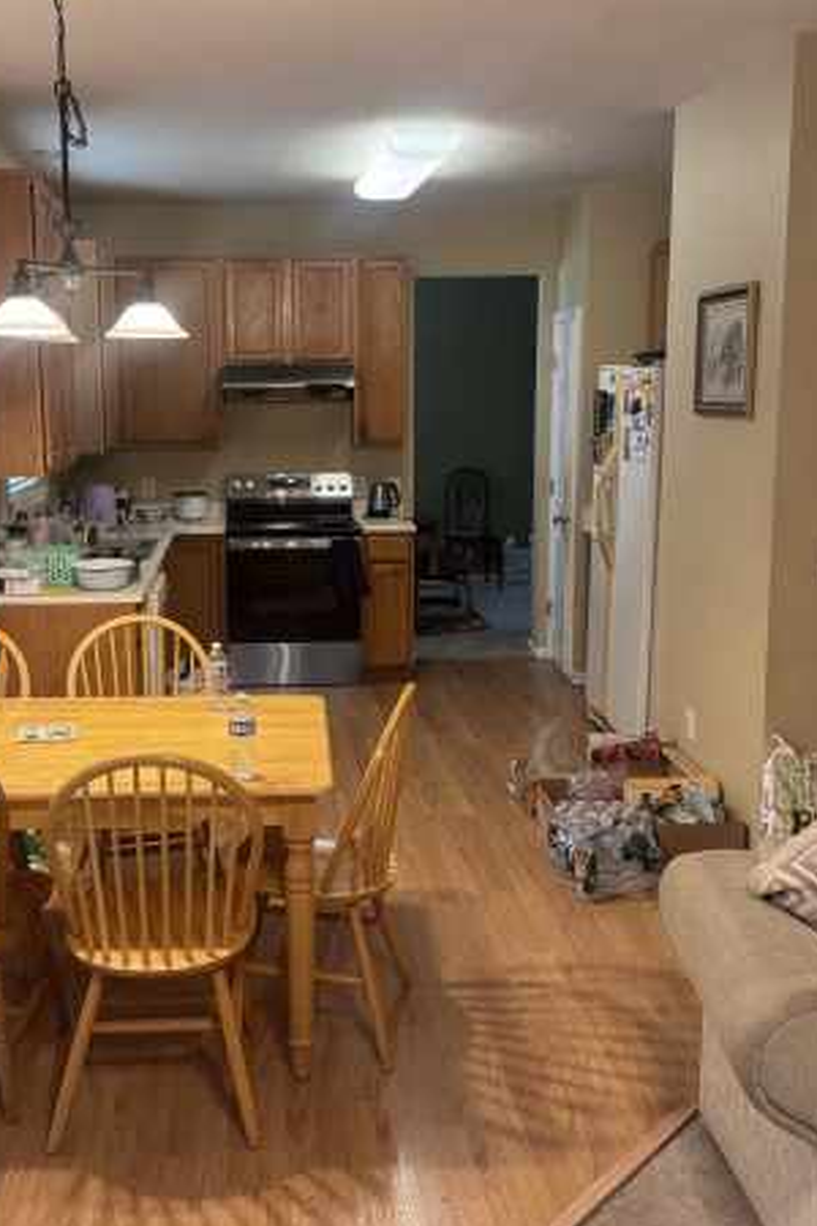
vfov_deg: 51.8
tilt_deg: -8.3
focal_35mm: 37
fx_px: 1259
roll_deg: +0.7
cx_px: 304
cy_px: 569
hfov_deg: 35.7
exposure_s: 1/60
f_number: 1.78
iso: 320
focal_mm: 6.76
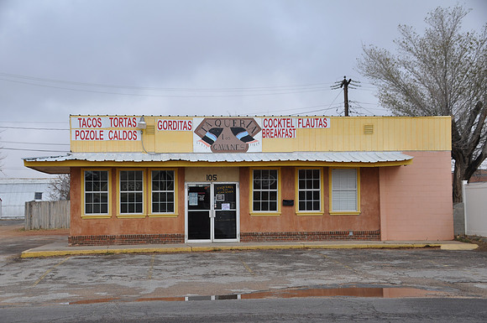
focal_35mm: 57
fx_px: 770
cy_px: 162
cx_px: 244
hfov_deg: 35.1
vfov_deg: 23.7
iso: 200
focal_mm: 38
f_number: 7.1
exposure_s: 1/200
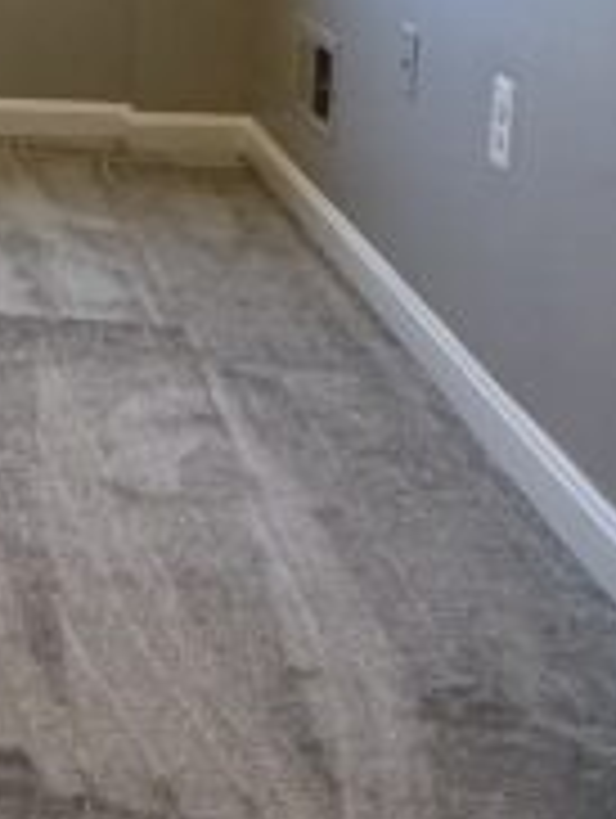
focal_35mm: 70
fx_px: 1657
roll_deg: +0.5
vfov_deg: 25.9
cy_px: -56
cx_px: -407
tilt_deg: -6.2
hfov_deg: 17.9
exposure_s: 1/60
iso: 200
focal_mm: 2.22
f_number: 2.2
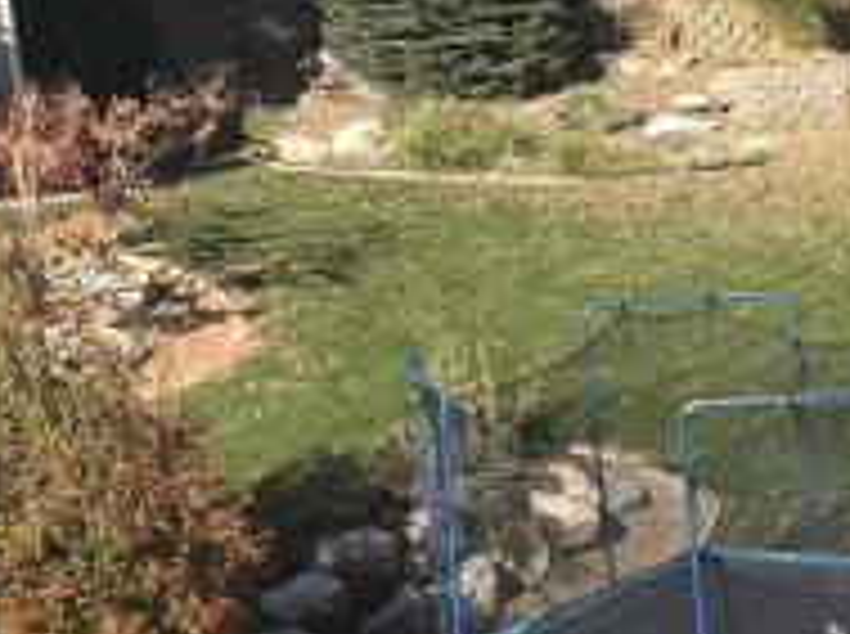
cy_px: 526
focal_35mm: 95
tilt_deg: -13.4
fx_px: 2328
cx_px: 1304
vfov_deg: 15.4
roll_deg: +0.6
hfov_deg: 18.2
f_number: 1.8
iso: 20
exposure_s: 1/1091
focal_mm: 3.99
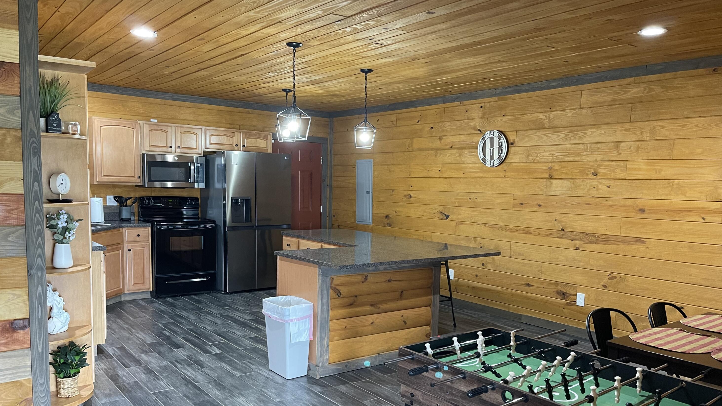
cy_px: 239
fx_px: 536
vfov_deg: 41.3
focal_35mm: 28
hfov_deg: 67.9
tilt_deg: -6.2
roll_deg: -1.3
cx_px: 362
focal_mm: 5.1
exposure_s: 1/60
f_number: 1.6
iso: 400
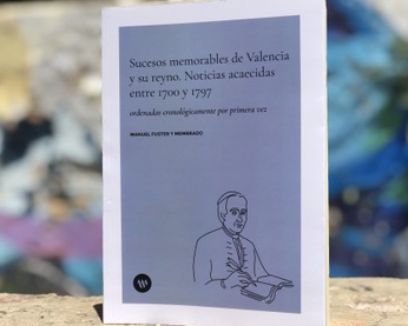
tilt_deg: +3.3
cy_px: 145
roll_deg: -0.5
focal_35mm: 67
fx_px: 809
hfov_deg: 28.3
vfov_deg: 22.8
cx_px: 225
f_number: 2.8
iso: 20
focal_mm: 6.6
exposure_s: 1/1091
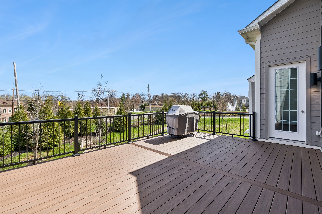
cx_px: 161
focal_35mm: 16
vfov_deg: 73.7
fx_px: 143
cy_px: 107
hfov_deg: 96.7
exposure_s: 1/400
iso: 125
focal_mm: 16
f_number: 8
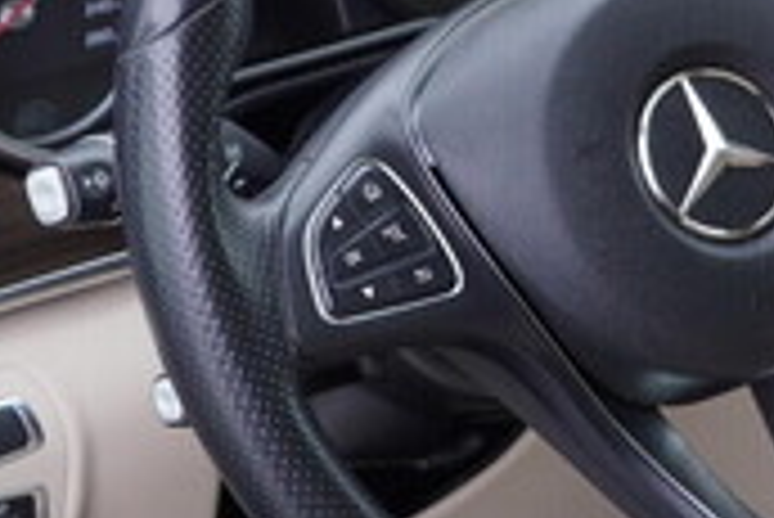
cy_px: 20
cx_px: 657
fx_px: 2475
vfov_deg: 11.8
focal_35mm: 115
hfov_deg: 17.6
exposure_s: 1/40
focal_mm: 24
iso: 125
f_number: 2.8
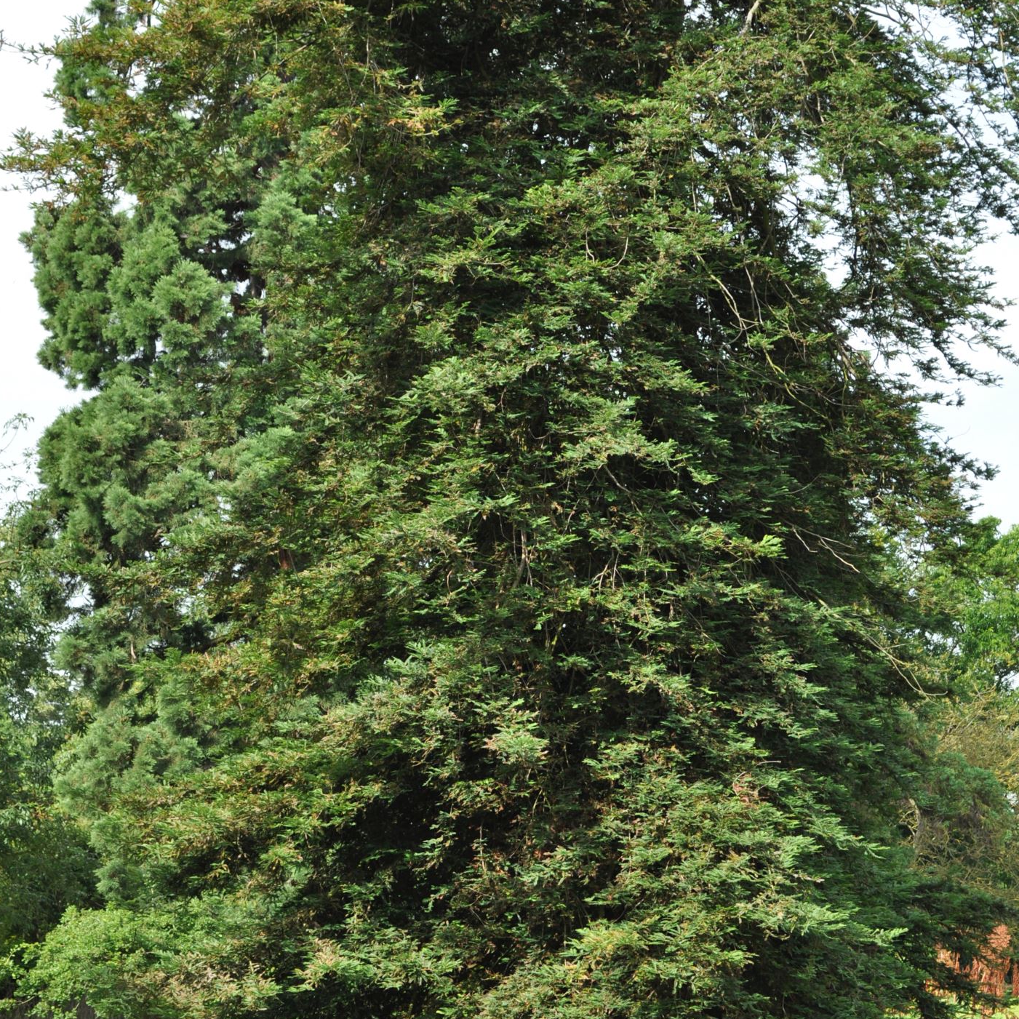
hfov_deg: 20.4
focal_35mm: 85
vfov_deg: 20.4
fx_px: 2831
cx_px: 508
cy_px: 614
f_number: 9
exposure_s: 1/200
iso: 200
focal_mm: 44
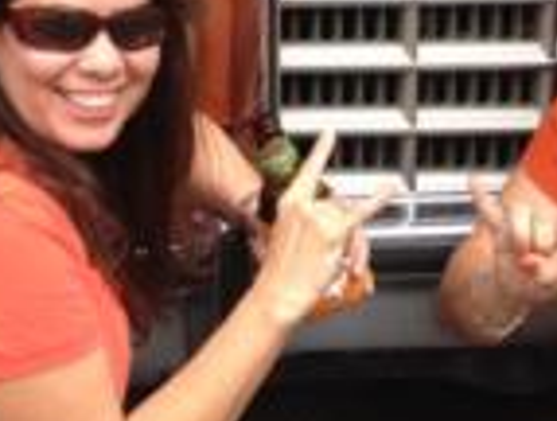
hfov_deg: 16.1
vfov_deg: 11.9
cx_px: 292
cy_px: -107
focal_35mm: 122
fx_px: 1968
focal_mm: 4.28
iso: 64
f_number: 2.4
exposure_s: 1/445
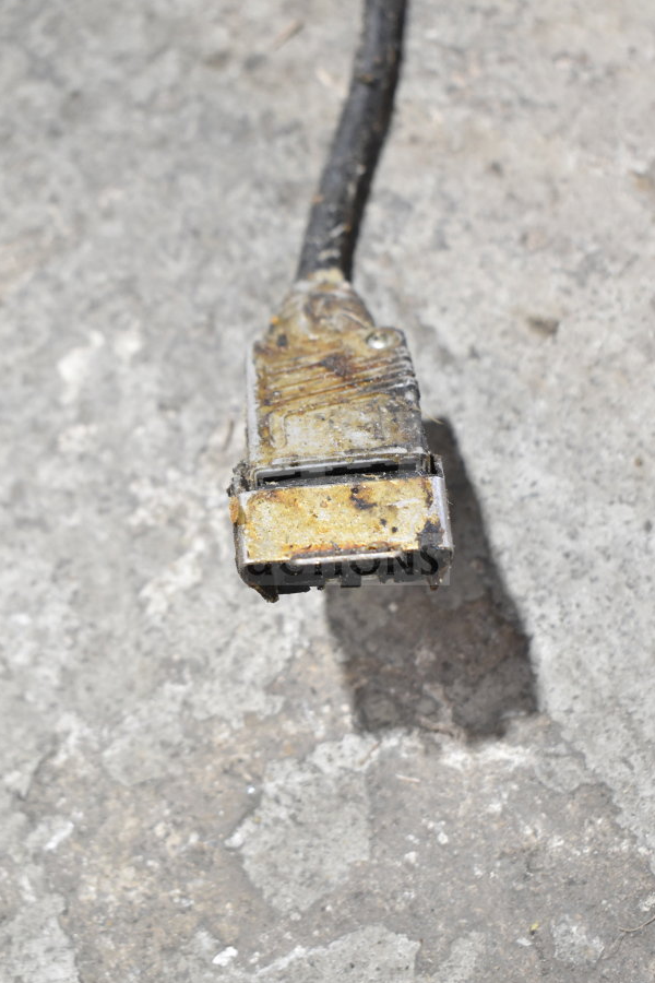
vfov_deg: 32.9
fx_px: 1665
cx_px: 326
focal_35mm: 61
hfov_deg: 22.3
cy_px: 499
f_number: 4.8
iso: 1400
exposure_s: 1/60
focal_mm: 40
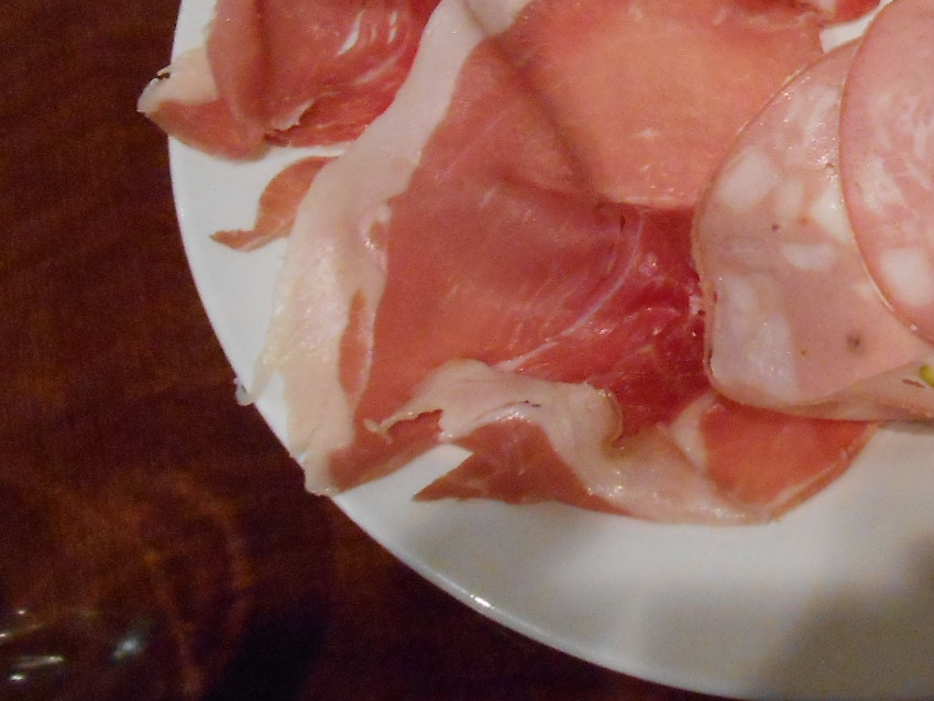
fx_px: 1322
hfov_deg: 36.1
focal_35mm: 49
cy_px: 139
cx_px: 872
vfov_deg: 29.0
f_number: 3.5
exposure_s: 1/30
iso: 800
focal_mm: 4.6
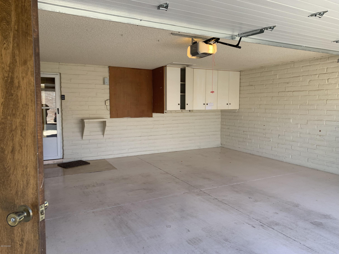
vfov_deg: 53.1
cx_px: 170
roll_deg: -0.6
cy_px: 127
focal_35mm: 26
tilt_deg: -2.6
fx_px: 255
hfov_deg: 67.3
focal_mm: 4.25
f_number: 1.8
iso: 25
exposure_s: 1/121
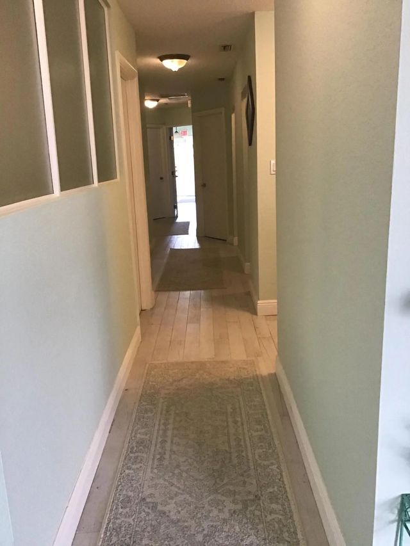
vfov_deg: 58.3
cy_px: 273
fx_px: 489
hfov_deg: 45.5
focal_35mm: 31
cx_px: 205
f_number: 2.4
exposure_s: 1/30
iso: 125
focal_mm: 3.3
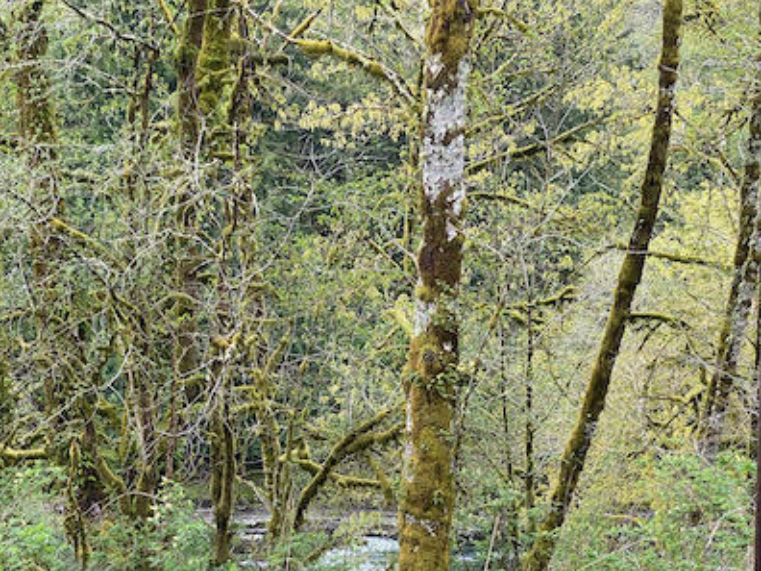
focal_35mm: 84
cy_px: 404
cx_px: 359
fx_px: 1847
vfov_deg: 17.5
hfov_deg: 23.3
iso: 25
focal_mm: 6
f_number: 2
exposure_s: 1/122
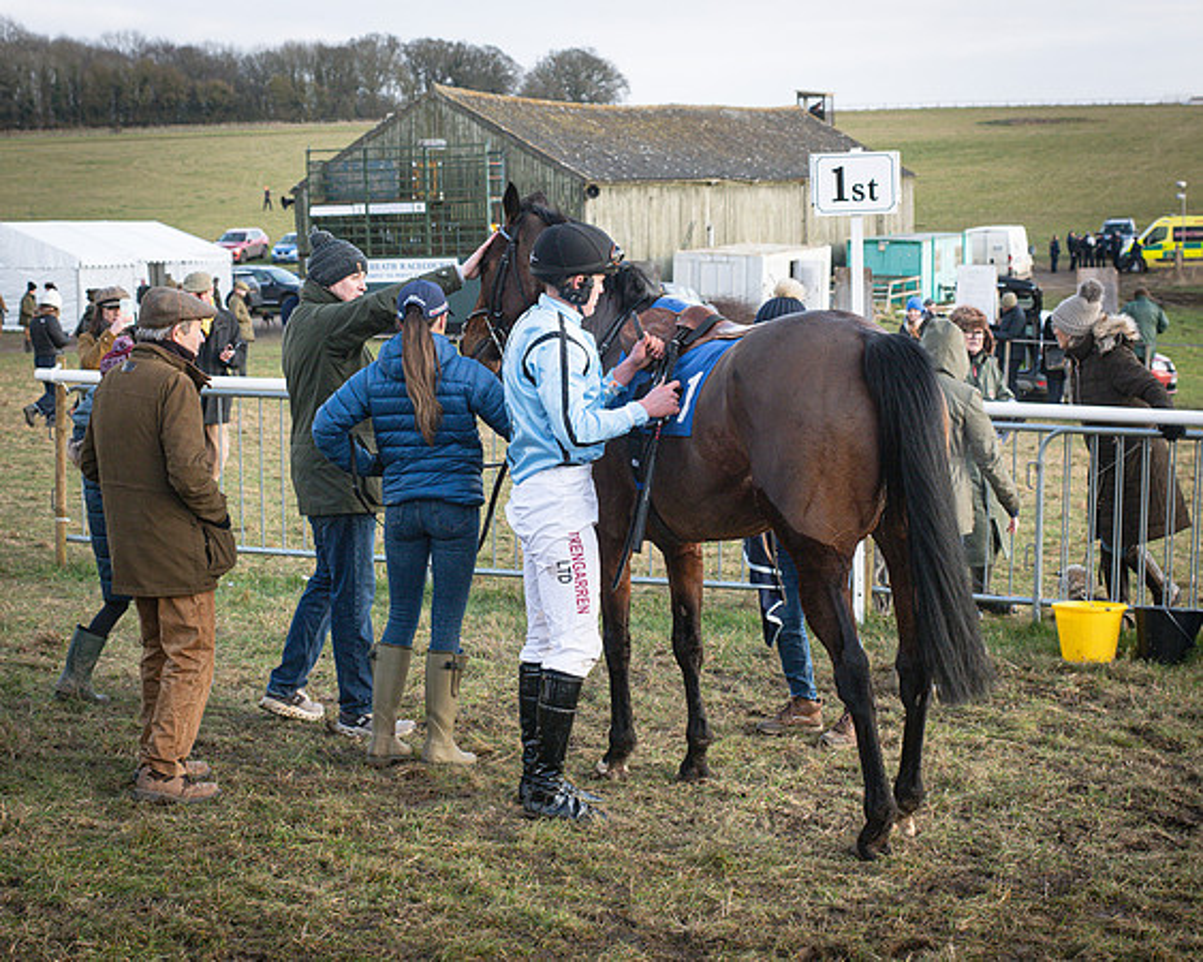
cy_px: 423
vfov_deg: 21.8
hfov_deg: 27.2
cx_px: 564
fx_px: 2490
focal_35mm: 70
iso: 500
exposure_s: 1/850
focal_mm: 50
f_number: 5.6
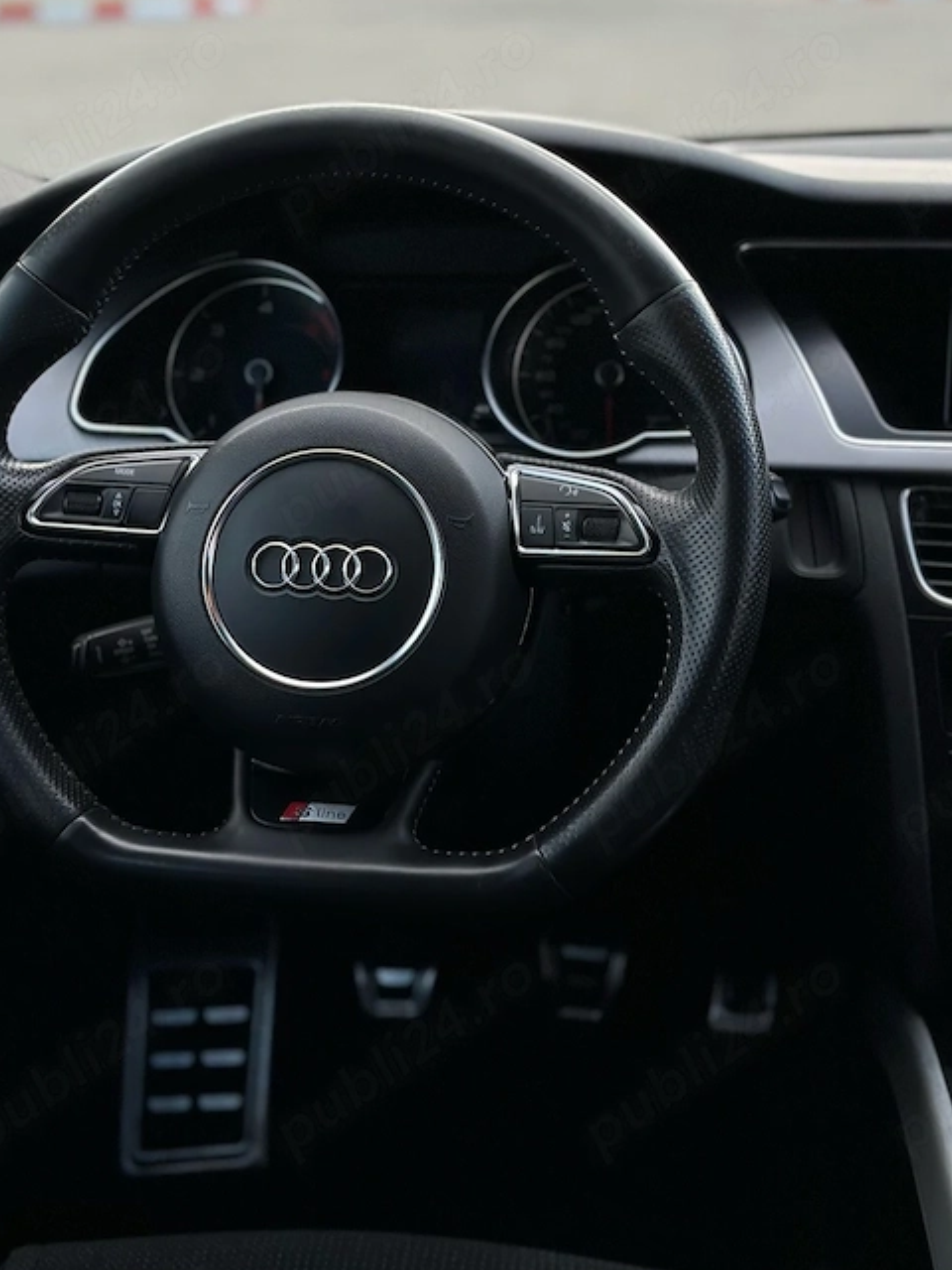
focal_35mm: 60
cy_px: 484
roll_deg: +2.0
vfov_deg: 32.1
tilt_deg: -14.8
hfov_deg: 24.4
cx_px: 484
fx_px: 2200
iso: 80
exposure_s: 1/880
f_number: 1.78
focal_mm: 6.86
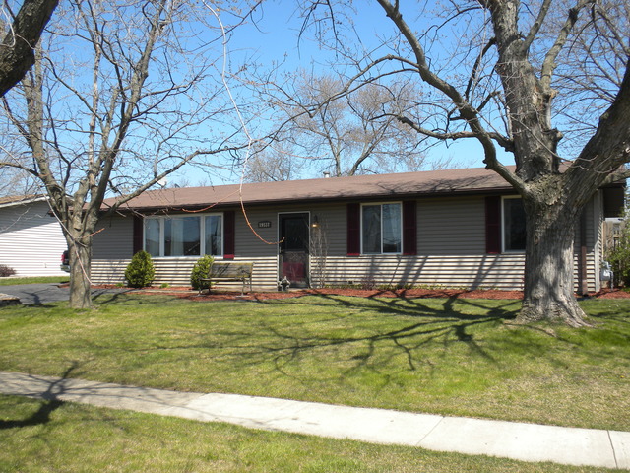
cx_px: 315
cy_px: 236
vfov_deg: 38.7
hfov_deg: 50.1
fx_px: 673
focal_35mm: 37
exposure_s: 1/70.8
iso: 64
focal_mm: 6.6
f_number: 10
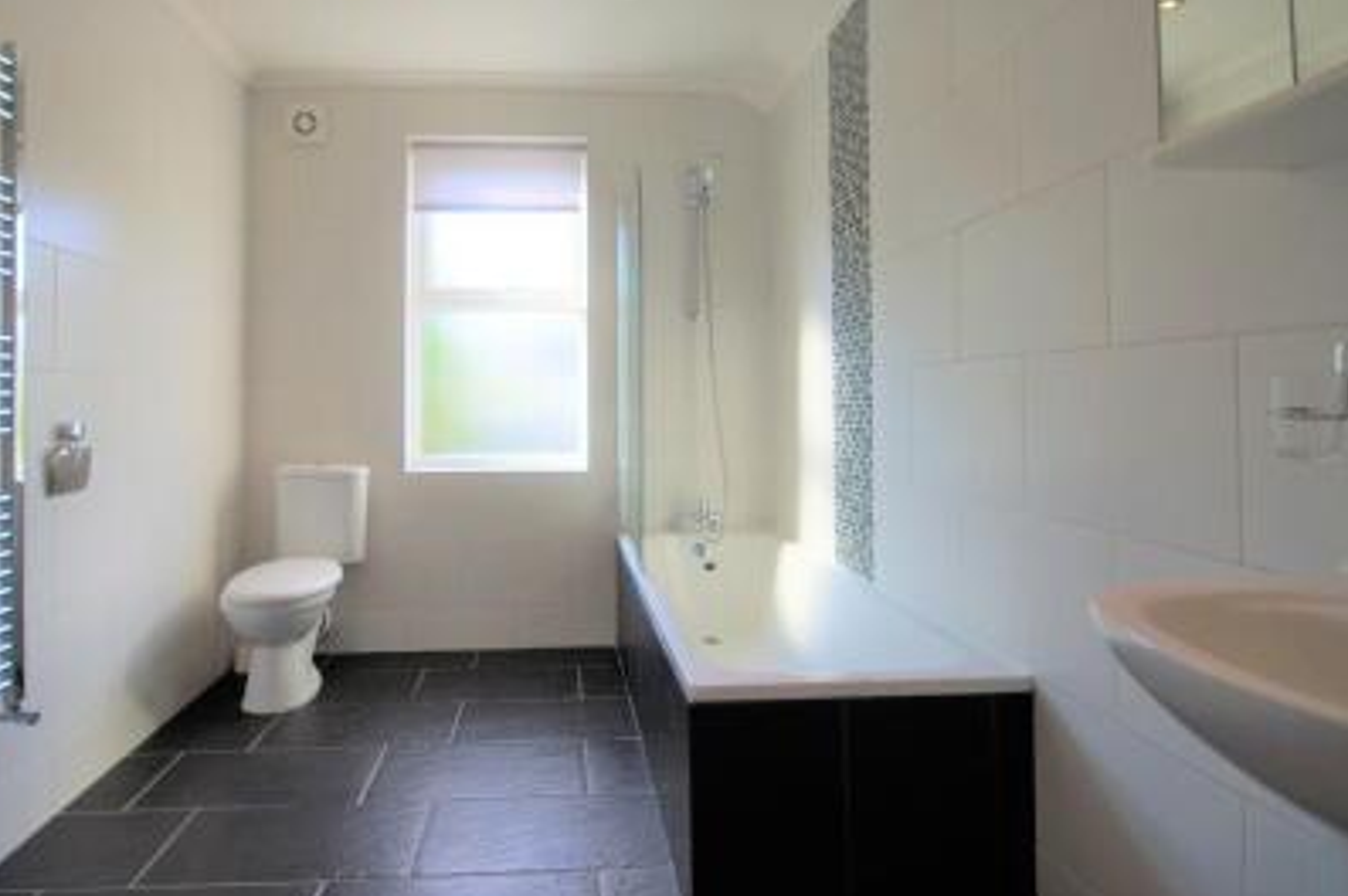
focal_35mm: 18
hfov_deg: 89.8
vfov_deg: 66.8
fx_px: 673
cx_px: 608
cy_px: 372
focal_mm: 10
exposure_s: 1/160
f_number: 4
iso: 160
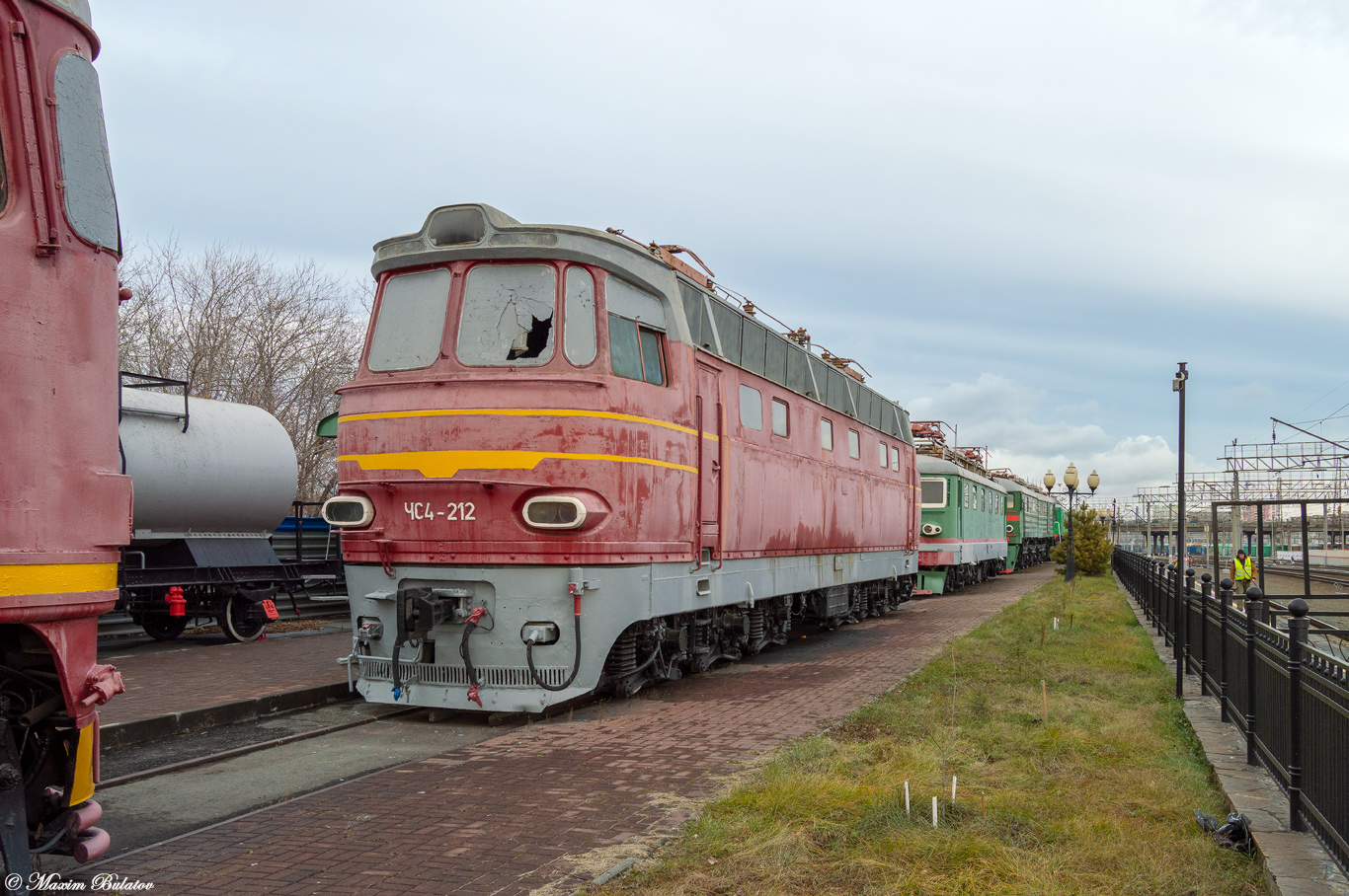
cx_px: 674
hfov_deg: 62.0
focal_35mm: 30
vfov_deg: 43.5
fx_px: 1123
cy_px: 448
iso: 200
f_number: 6.3
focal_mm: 20
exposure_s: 1/400
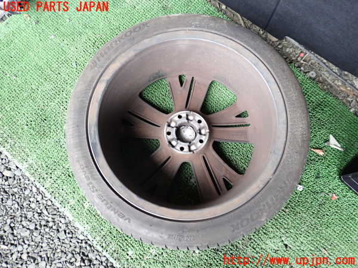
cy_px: 134
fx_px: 310
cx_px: 179
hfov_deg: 60.0
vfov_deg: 46.8
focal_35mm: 30
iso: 250
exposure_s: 1/30
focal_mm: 5.4
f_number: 2.3
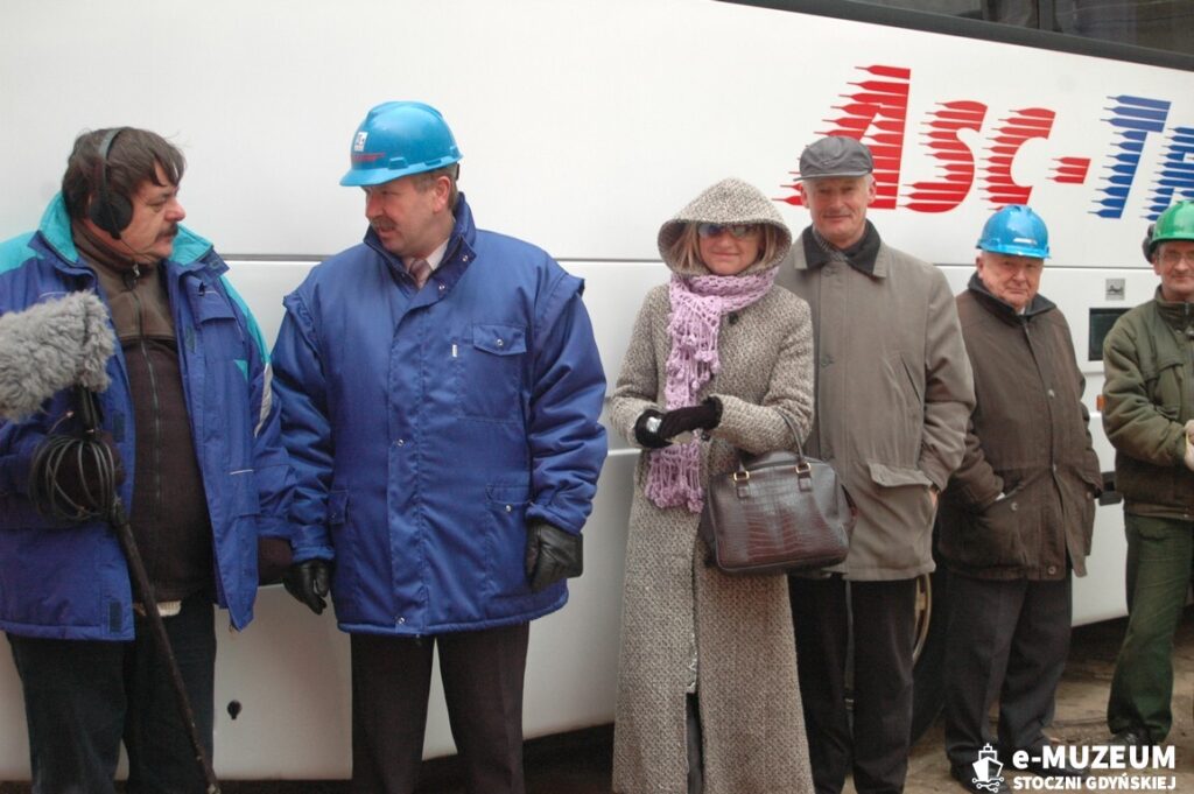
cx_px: 597
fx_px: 1889
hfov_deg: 35.1
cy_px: 397
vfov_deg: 23.7
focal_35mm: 57
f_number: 5
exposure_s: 1/160
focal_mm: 38
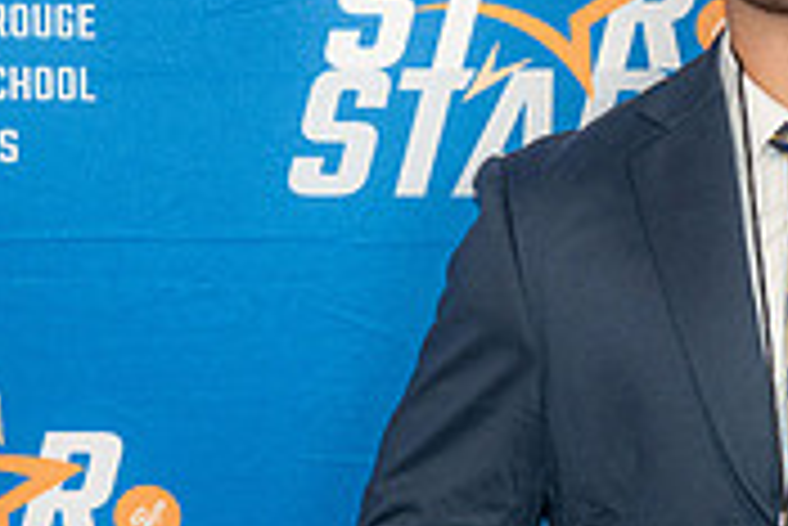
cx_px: 630
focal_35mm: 162
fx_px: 3549
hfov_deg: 12.6
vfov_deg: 8.5
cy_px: 330
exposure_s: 1/160
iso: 320
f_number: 3.2
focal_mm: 49
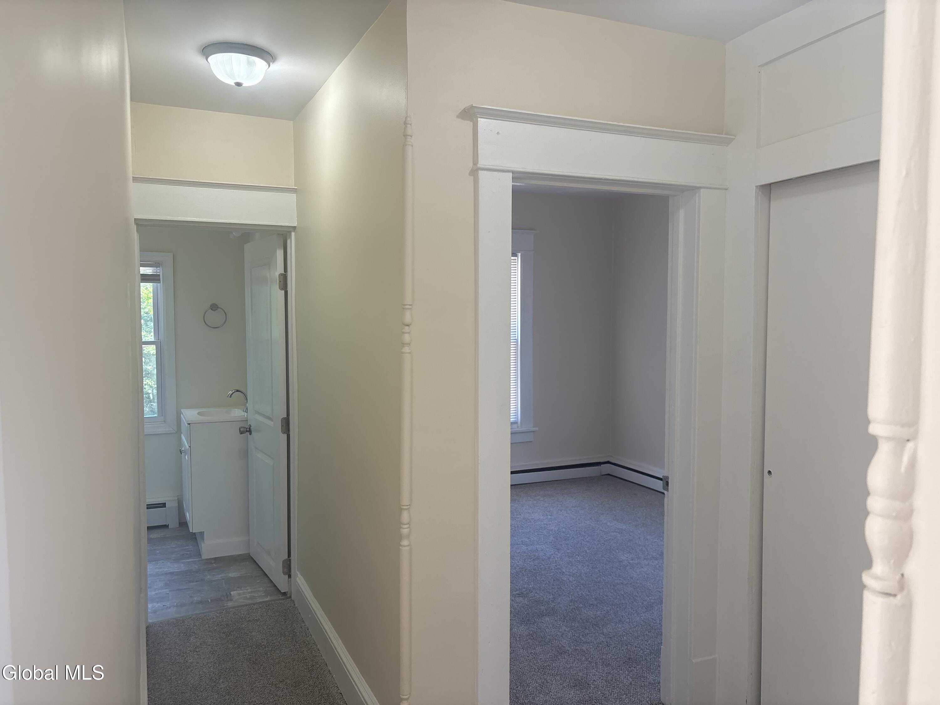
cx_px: 470
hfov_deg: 67.3
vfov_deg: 53.1
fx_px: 706
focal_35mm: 26
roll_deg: +0.6
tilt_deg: -2.1
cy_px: 352
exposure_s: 1/139
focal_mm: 5.96
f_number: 1.6
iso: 100
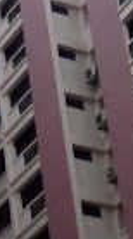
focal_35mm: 161
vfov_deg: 13.0
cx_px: -16
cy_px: -54
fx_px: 1016
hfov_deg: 7.4
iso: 80
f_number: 5.6
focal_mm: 6.2
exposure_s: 1/320
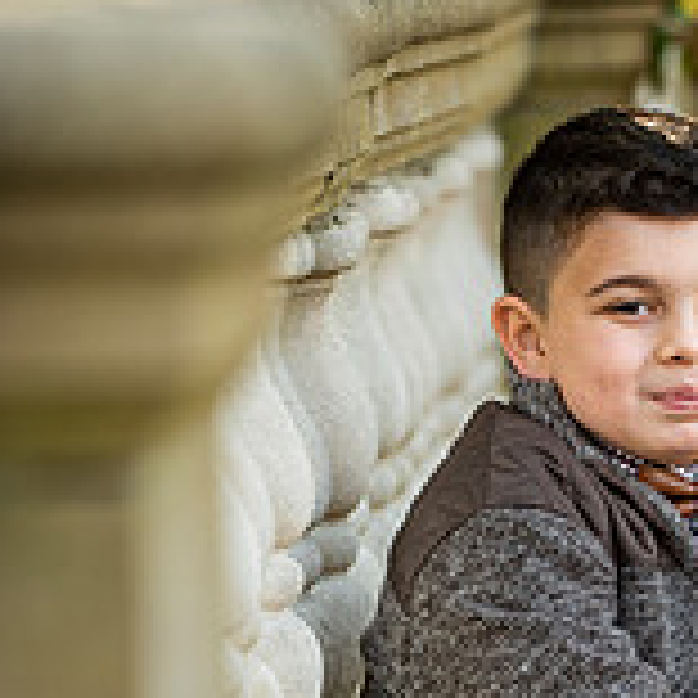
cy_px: 716
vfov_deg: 4.7
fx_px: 8441
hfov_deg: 4.7
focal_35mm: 370
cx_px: 666
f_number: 3.5
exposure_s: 1/200
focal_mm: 150
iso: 250
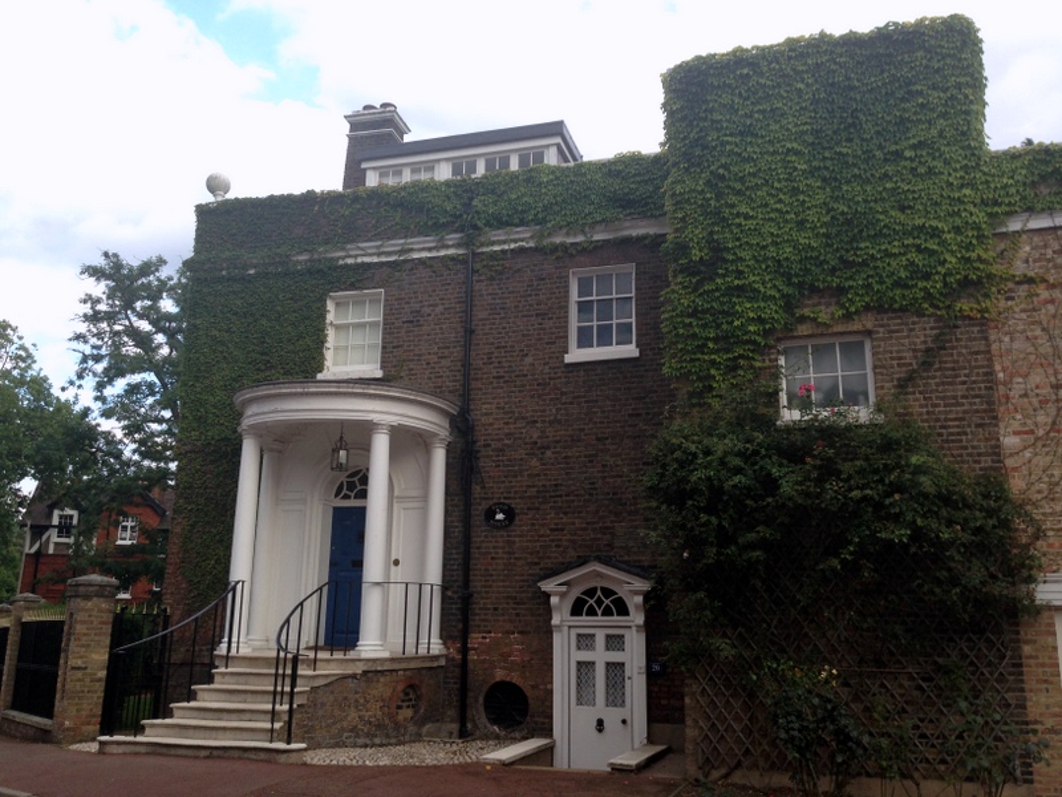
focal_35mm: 33
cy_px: 398
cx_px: 531
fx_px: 1012
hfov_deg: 55.4
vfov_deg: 42.9
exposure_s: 1/285
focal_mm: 4.13
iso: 50
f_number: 2.4
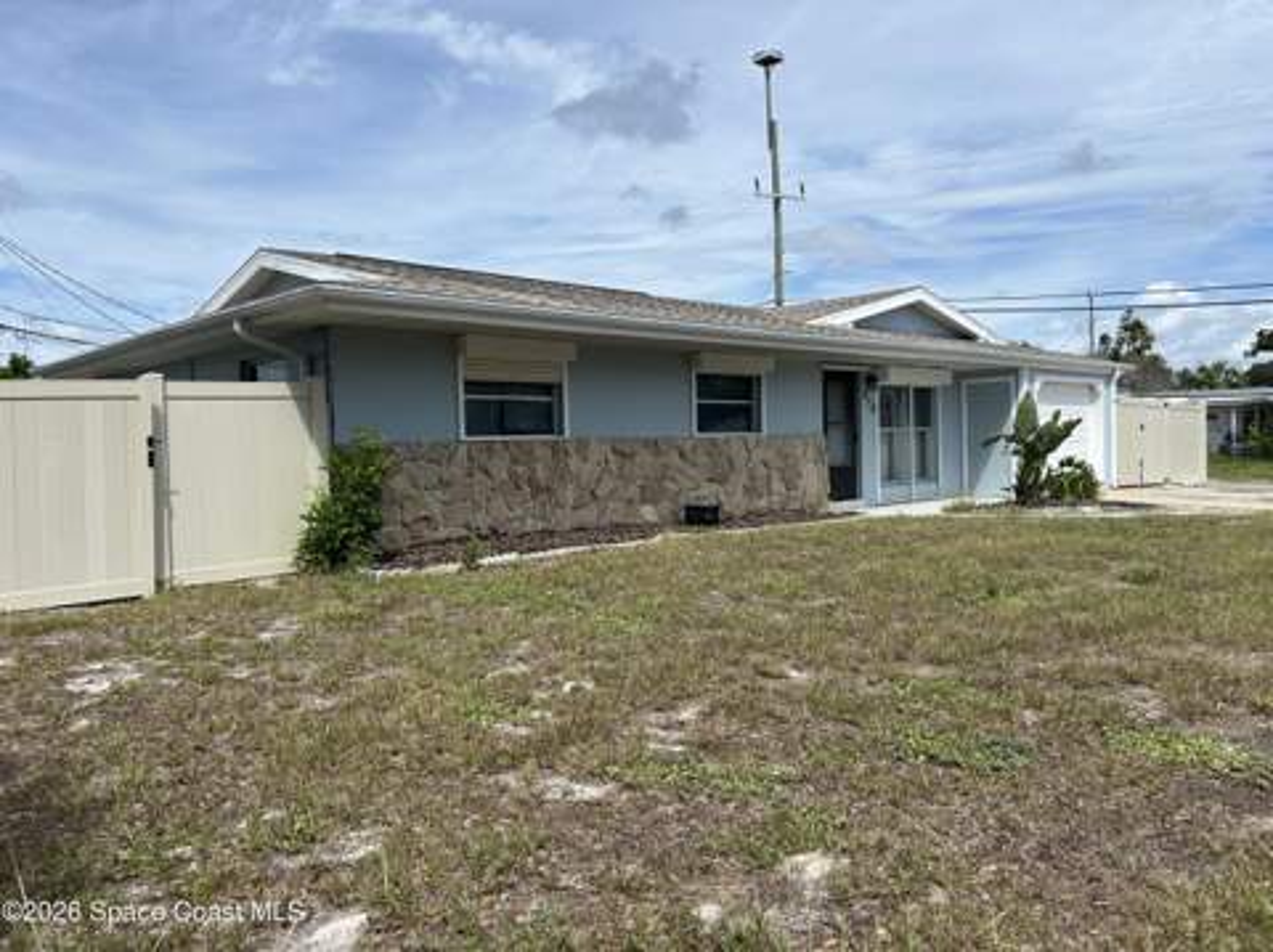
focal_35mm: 26
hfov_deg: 67.4
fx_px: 955
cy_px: 476
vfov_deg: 53.0
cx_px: 636
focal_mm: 5.7
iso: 50
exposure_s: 1/4630
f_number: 1.5
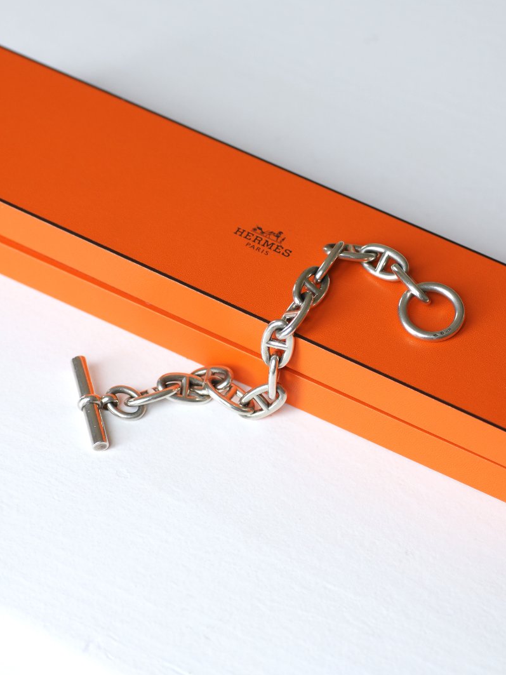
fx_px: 2222
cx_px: 253
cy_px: 346
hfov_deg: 13.0
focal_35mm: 114
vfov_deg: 17.3
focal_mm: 70
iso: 200
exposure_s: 1/125
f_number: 4
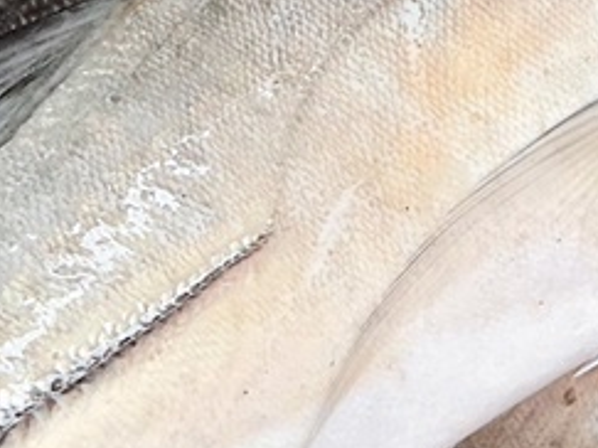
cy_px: -234
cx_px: 822
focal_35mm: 107
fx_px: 1848
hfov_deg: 17.1
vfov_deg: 13.0
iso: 200
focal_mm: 4.32
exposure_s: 1/120
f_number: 1.7
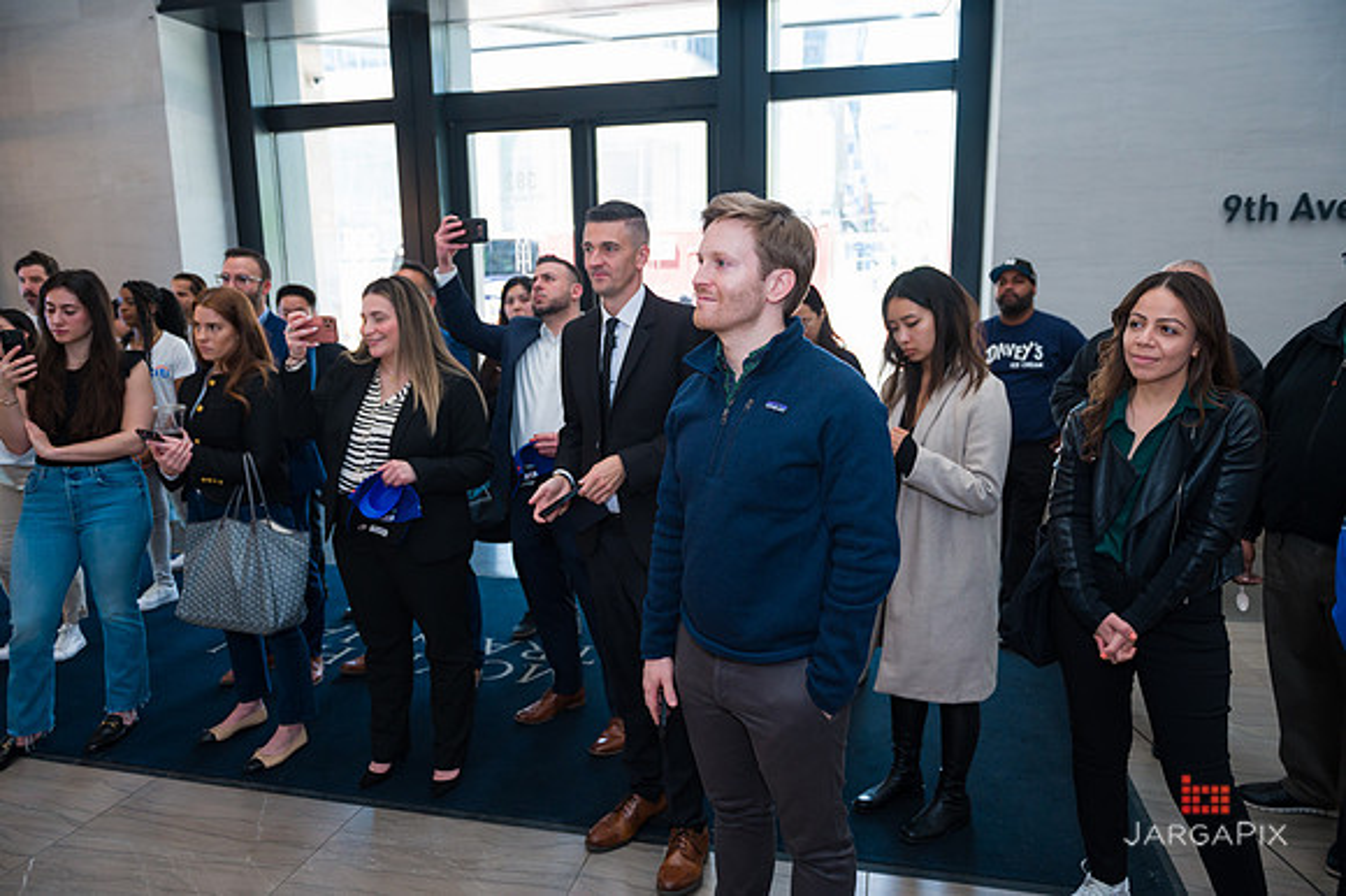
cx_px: 673
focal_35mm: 24
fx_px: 897
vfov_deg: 53.1
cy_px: 448
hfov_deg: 73.8
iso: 800
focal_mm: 24
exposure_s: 1/200
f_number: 4
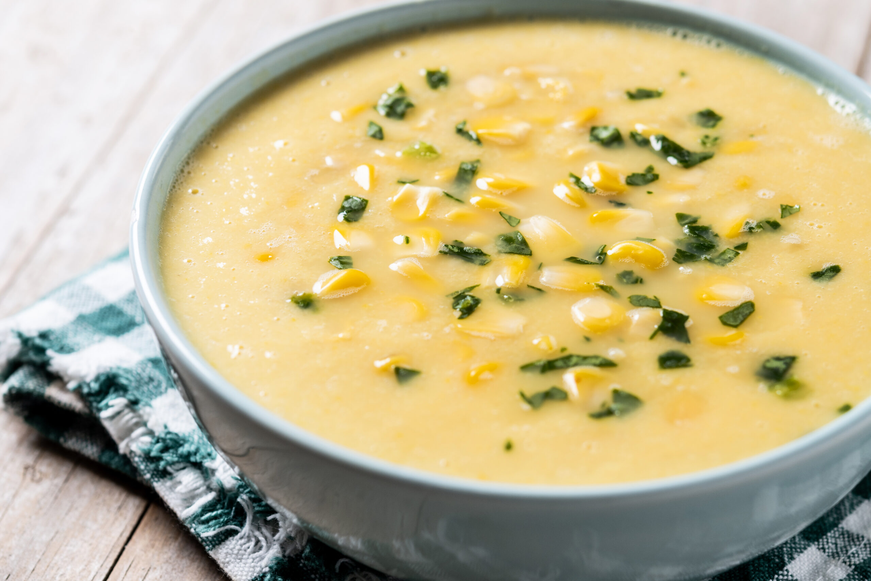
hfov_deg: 22.6
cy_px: 290
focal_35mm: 90
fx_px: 2177
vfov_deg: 15.2
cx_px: 436
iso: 100
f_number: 5
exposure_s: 1/200
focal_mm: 60
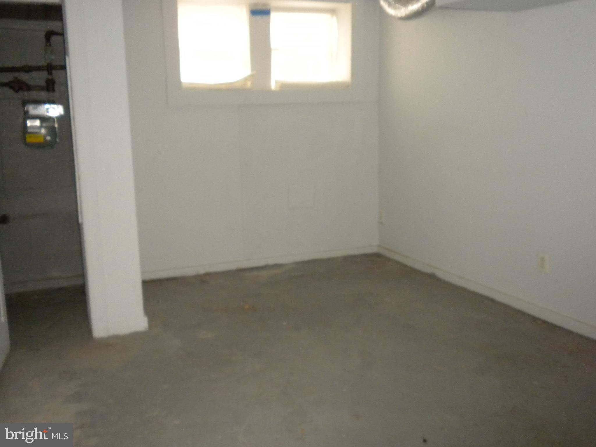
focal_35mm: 37
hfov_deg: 50.1
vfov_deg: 38.7
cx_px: 298
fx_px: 637
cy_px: 224
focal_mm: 6.6
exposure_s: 1/30
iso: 400
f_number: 3.5
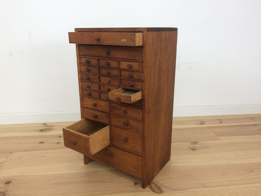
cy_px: 98
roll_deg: -0.2
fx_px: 219
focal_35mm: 29
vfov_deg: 48.2
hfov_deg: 61.7
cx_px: 130
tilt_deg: -17.3
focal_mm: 4.15
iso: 50
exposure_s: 1/50
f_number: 2.2
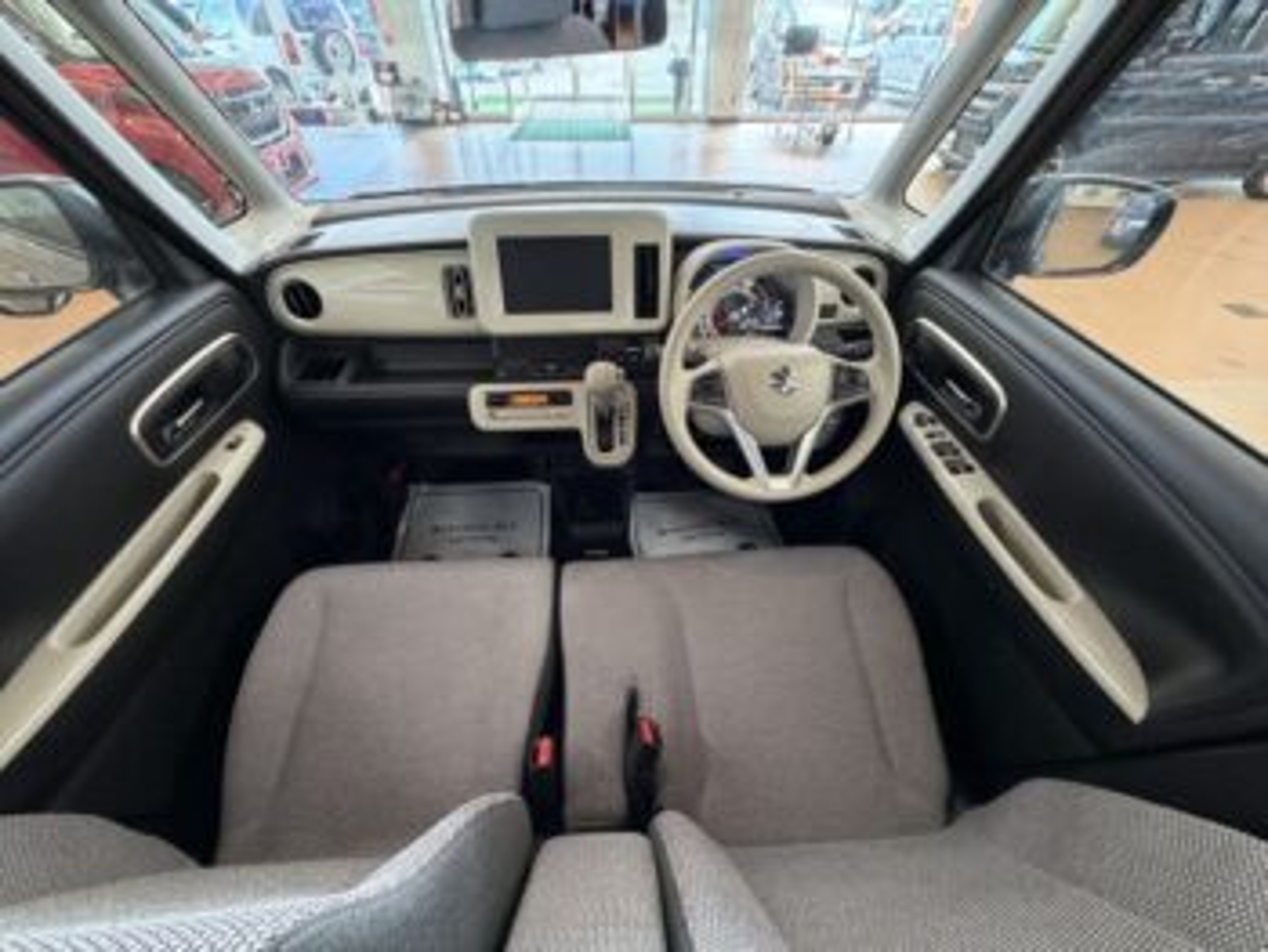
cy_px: 476
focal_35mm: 14
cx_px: 634
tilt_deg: -42.7
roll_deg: +0.7
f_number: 2.2
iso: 320
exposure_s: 1/50
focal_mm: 2.22
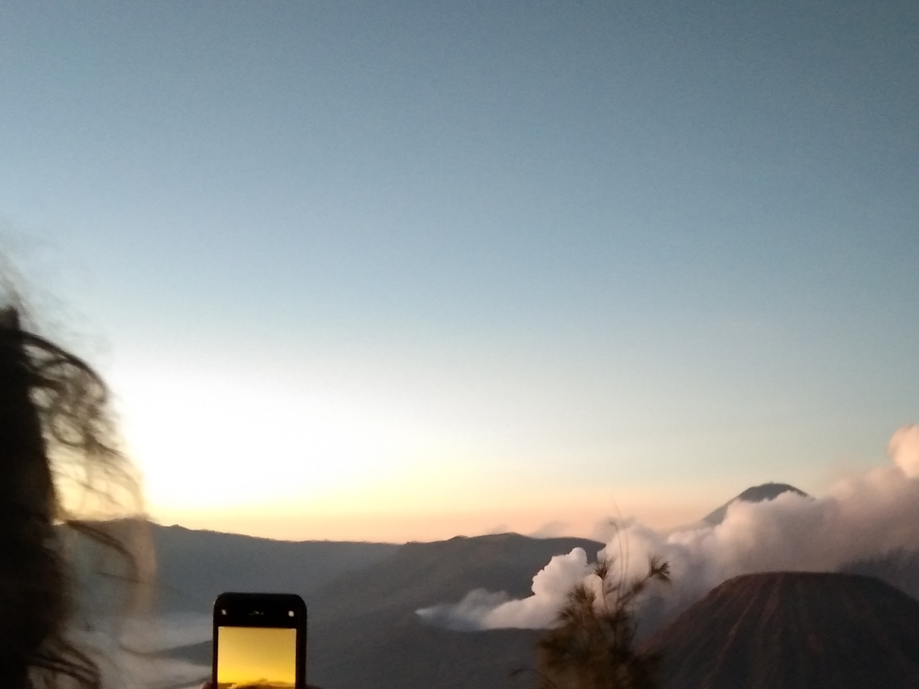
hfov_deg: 35.8
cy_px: 533
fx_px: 1407
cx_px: 613
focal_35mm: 53
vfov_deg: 27.1
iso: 757
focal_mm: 3.65
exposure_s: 1/17
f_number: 2.2
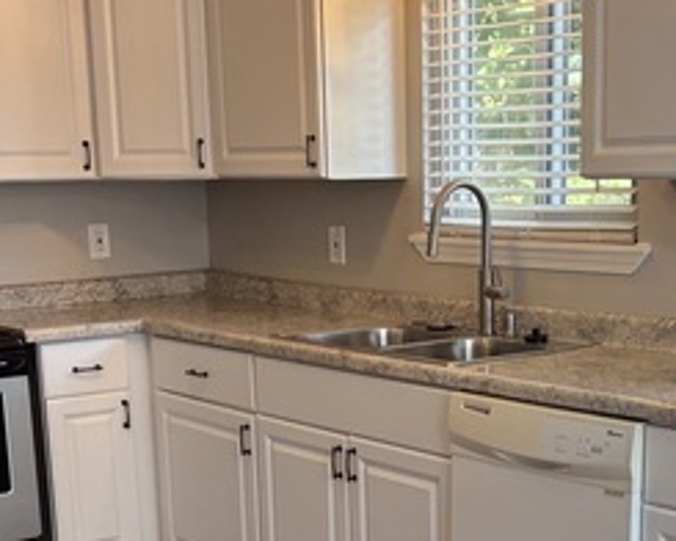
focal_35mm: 69
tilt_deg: -14.8
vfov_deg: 21.4
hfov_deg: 27.4
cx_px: 437
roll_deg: +0.4
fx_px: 1380
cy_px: 535
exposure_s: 1/120
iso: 100
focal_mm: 5.96
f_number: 1.6
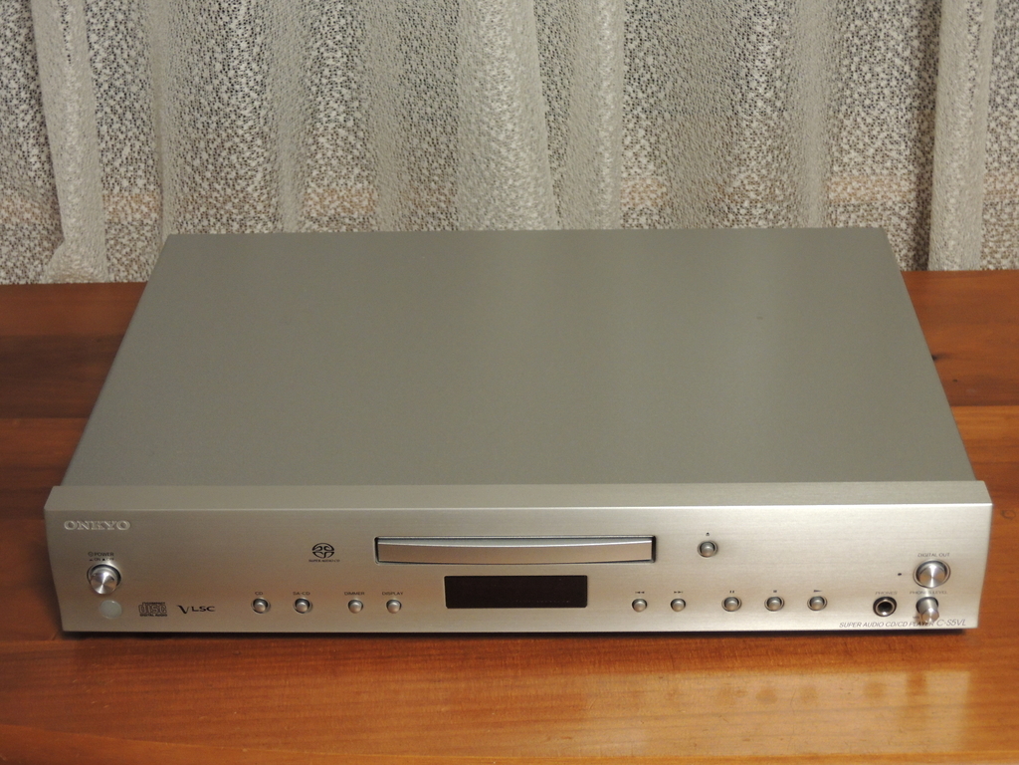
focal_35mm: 62
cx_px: 510
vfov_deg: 23.7
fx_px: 1825
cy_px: 382
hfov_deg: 31.2
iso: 450
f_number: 4.2
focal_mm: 11.1
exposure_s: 1/15
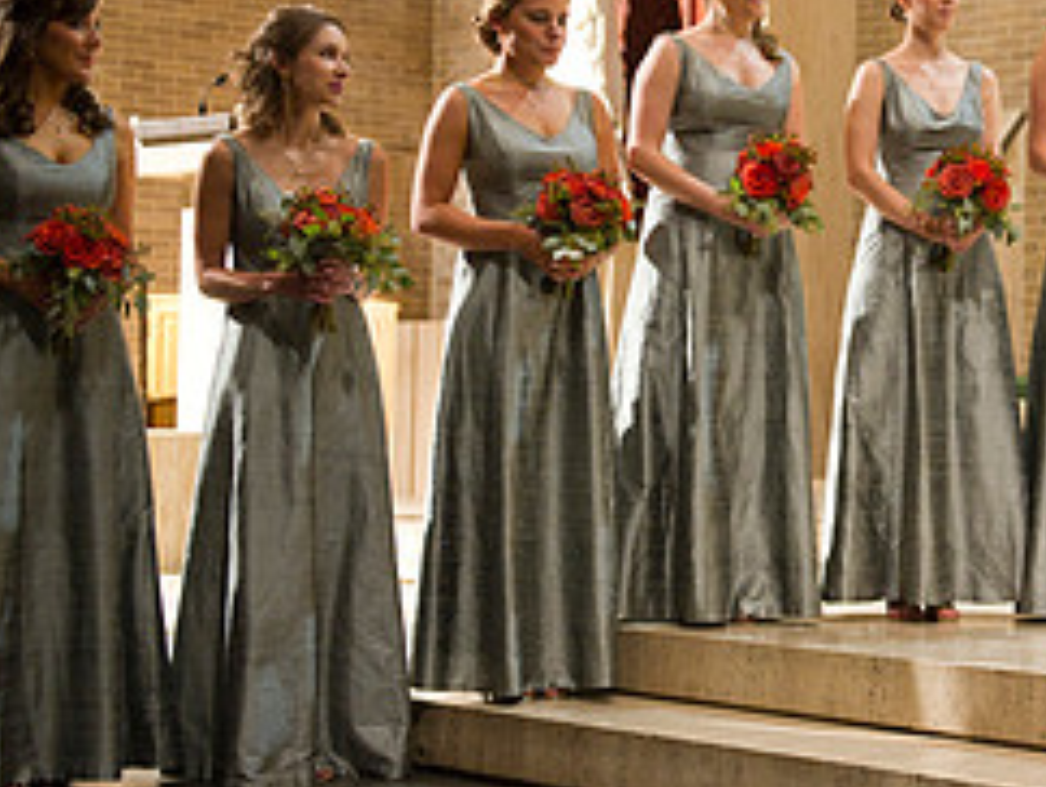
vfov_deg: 16.1
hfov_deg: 20.7
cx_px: 1016
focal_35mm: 92
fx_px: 2783
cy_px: 311
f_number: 2.8
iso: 1600
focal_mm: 40
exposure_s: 1/60
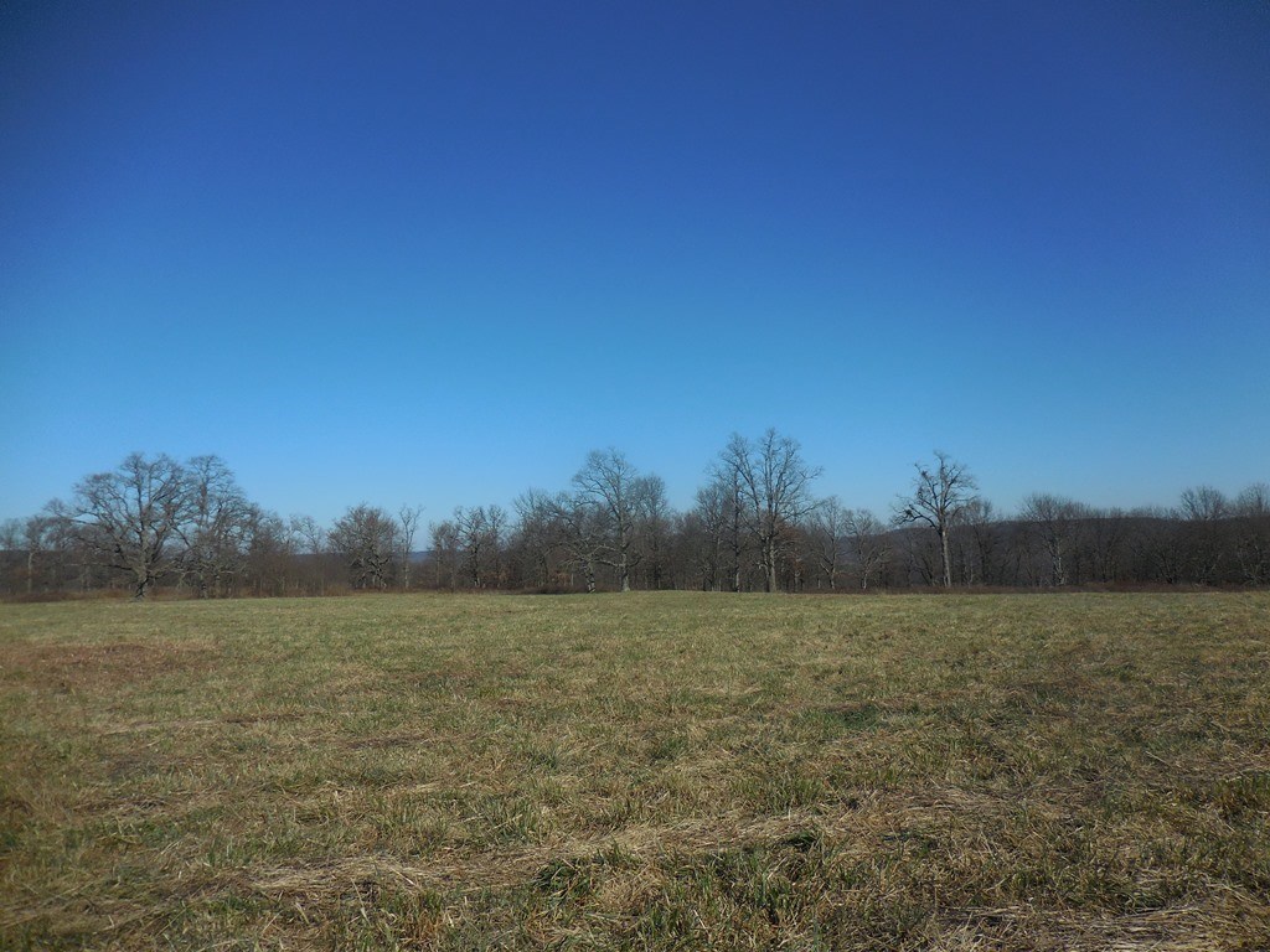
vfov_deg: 54.9
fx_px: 917
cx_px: 635
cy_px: 476
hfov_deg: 69.4
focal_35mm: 25
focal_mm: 4.5
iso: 125
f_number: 6.6
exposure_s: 1/1000
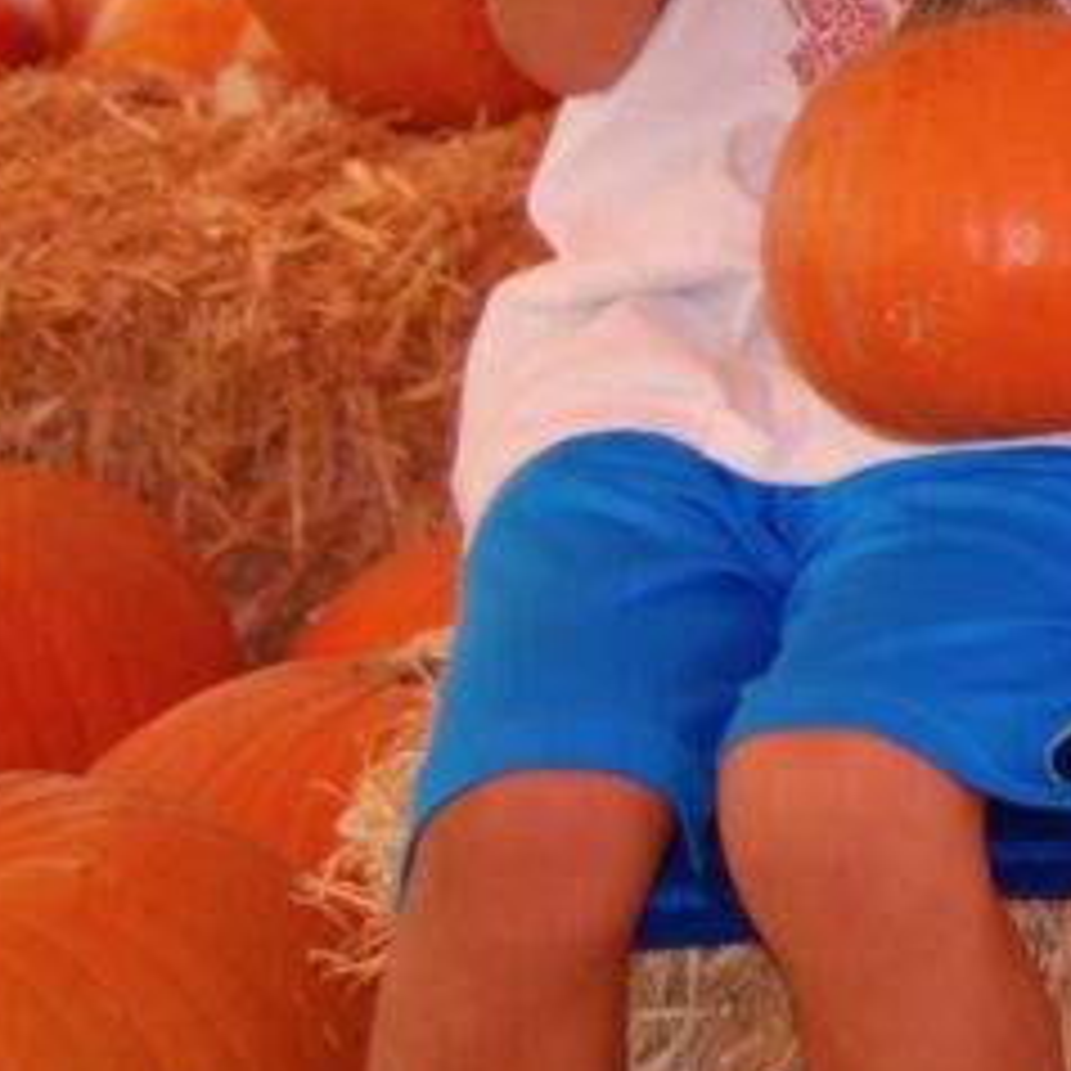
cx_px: 1872
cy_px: -65
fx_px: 7316
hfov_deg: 8.1
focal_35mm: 209
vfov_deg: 8.3
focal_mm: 38
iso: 200
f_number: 4.5
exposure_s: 1/100
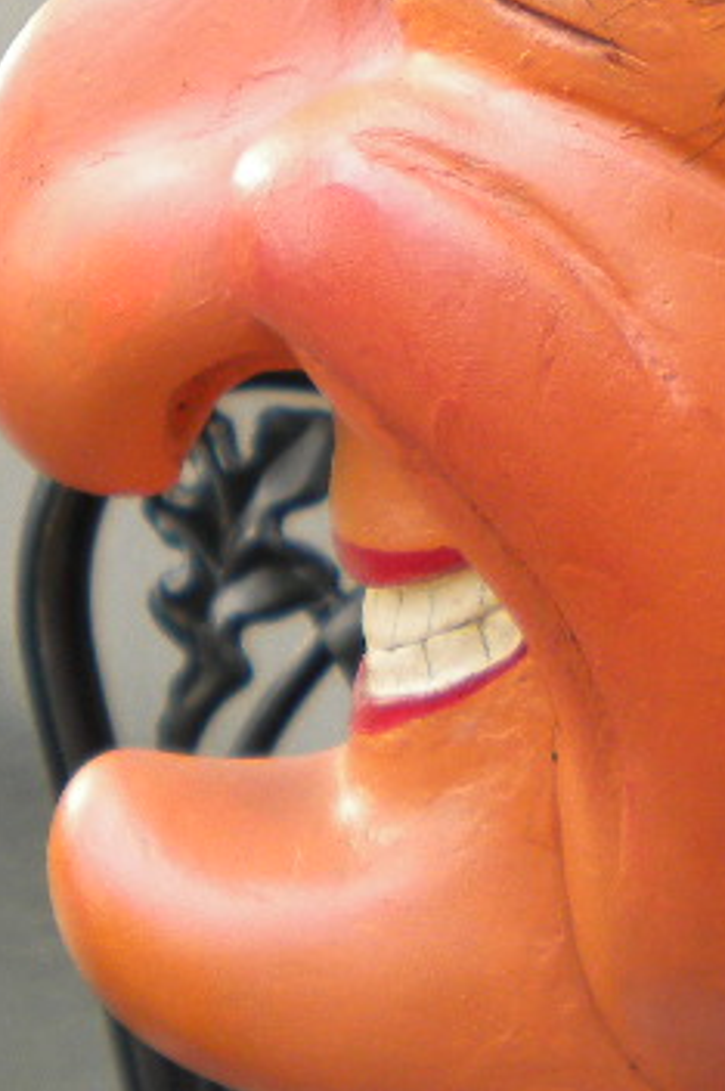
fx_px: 3208
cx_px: 675
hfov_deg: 12.8
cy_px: 226
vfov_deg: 19.1
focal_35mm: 106
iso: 106
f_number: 3.1
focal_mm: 6.3
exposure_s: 1/61.1
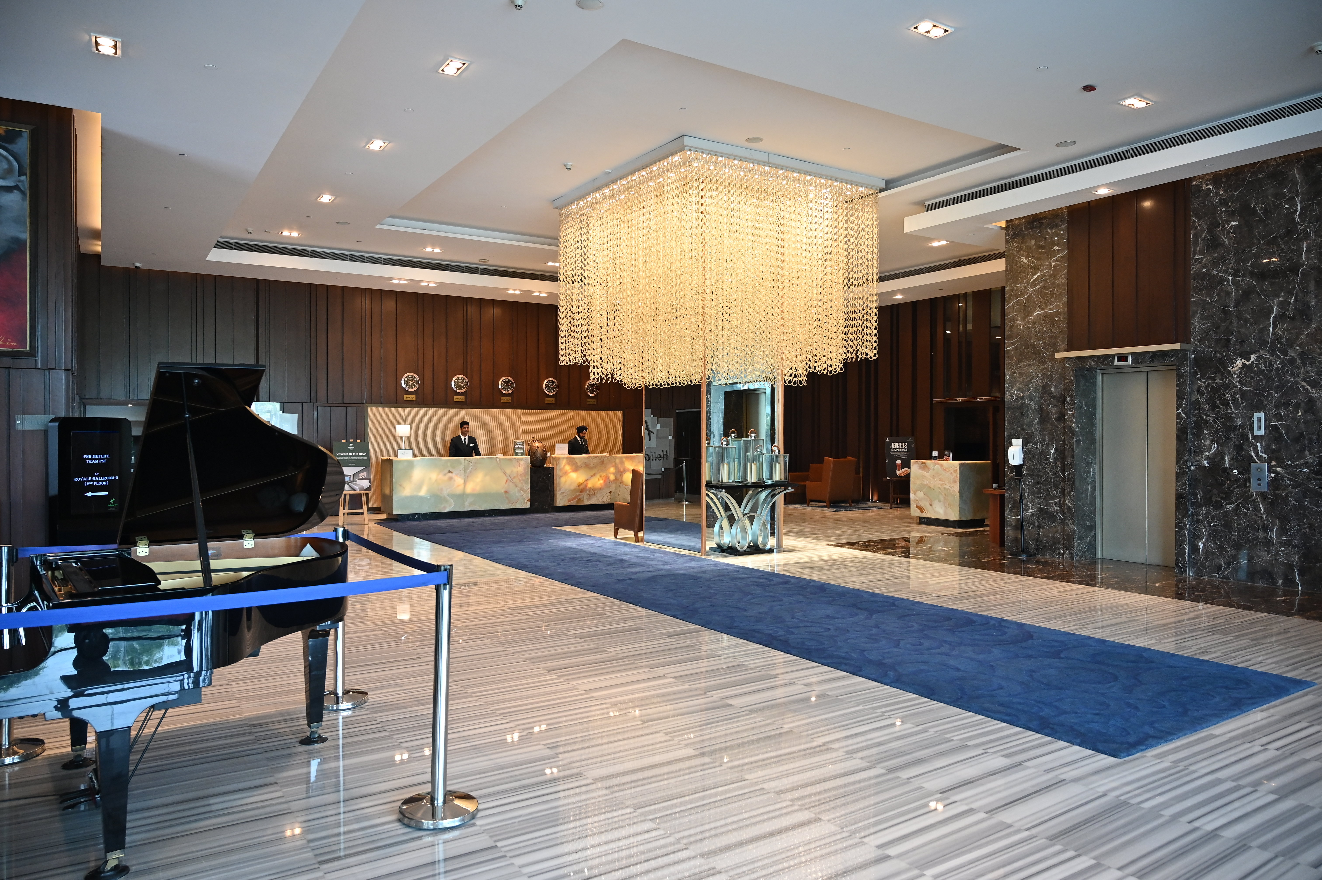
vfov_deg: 53.1
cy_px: 440
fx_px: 881
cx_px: 661
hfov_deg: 73.8
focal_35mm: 24
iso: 1250
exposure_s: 1/125
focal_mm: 24
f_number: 4
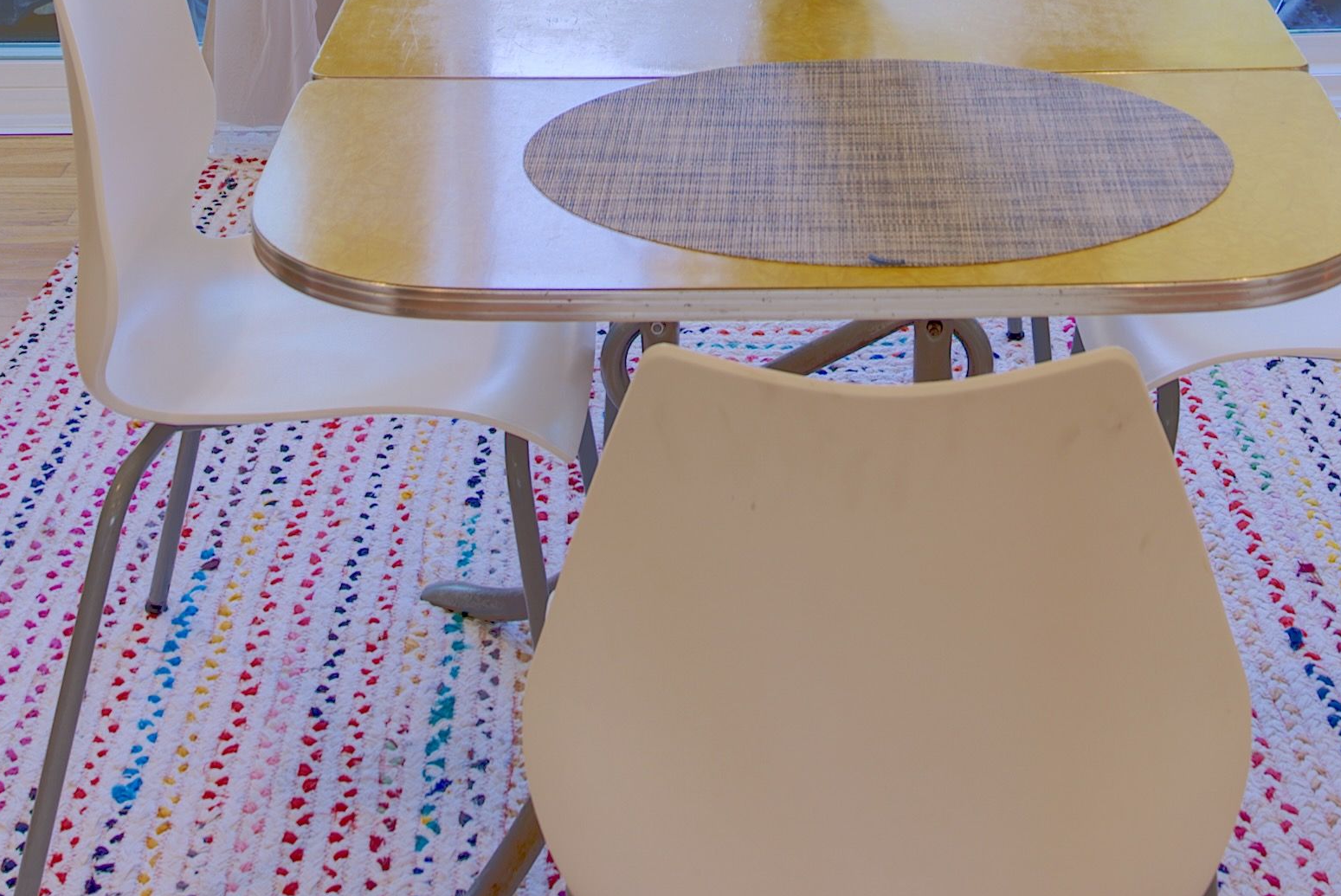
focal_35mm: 66
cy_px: -500
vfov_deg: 18.1
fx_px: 2460
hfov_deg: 30.4
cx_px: 822
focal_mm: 17
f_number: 5.6
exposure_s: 1/40
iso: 100
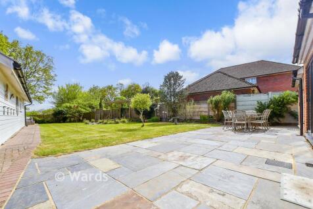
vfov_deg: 77.3
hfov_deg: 100.4
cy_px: 104
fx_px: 130
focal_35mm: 15
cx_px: 156
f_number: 8
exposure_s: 1/640
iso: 160
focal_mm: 10
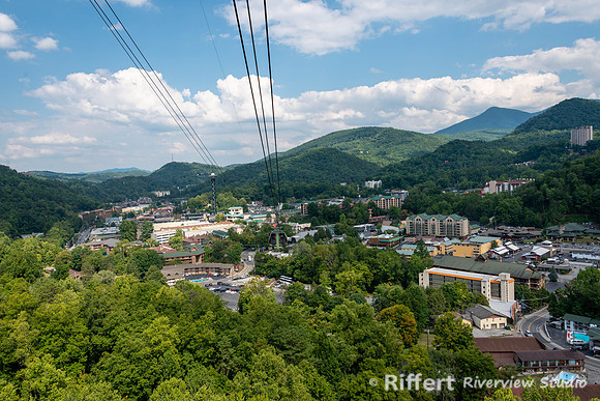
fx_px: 467
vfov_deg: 46.4
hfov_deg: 65.5
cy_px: 200
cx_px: 300
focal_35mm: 28
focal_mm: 28
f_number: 8
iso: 100
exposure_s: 1/250
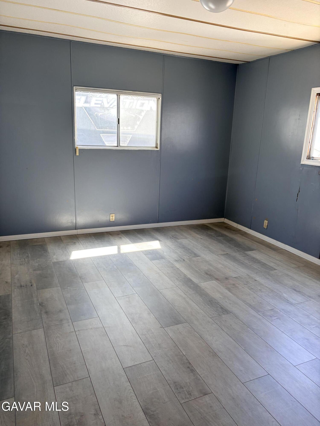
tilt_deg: -15.3
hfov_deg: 53.1
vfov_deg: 67.3
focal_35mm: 26
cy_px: 213
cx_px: 160
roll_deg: -3.1
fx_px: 320
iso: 80
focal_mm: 5.96
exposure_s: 1/122
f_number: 1.6
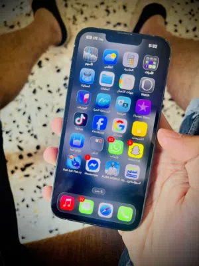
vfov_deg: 67.3
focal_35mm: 26
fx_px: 199
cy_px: 133
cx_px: 100
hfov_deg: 53.1
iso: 125
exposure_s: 1/60
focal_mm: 5.1
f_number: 1.6
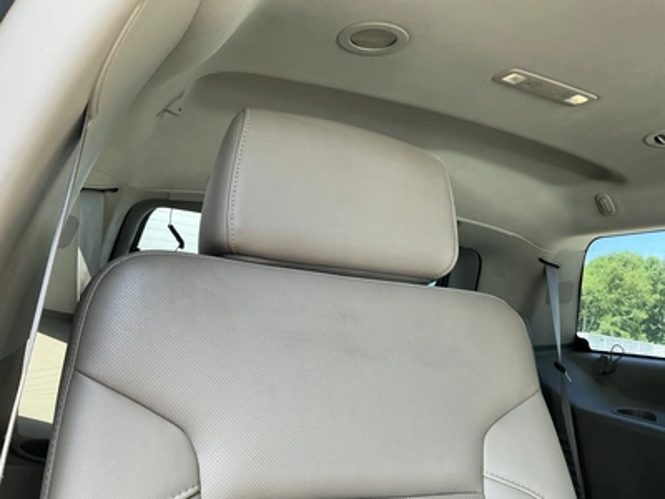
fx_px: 538
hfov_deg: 63.4
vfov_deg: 49.7
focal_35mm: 28
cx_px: 332
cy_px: 250
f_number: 1.8
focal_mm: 3
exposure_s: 1/122
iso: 40
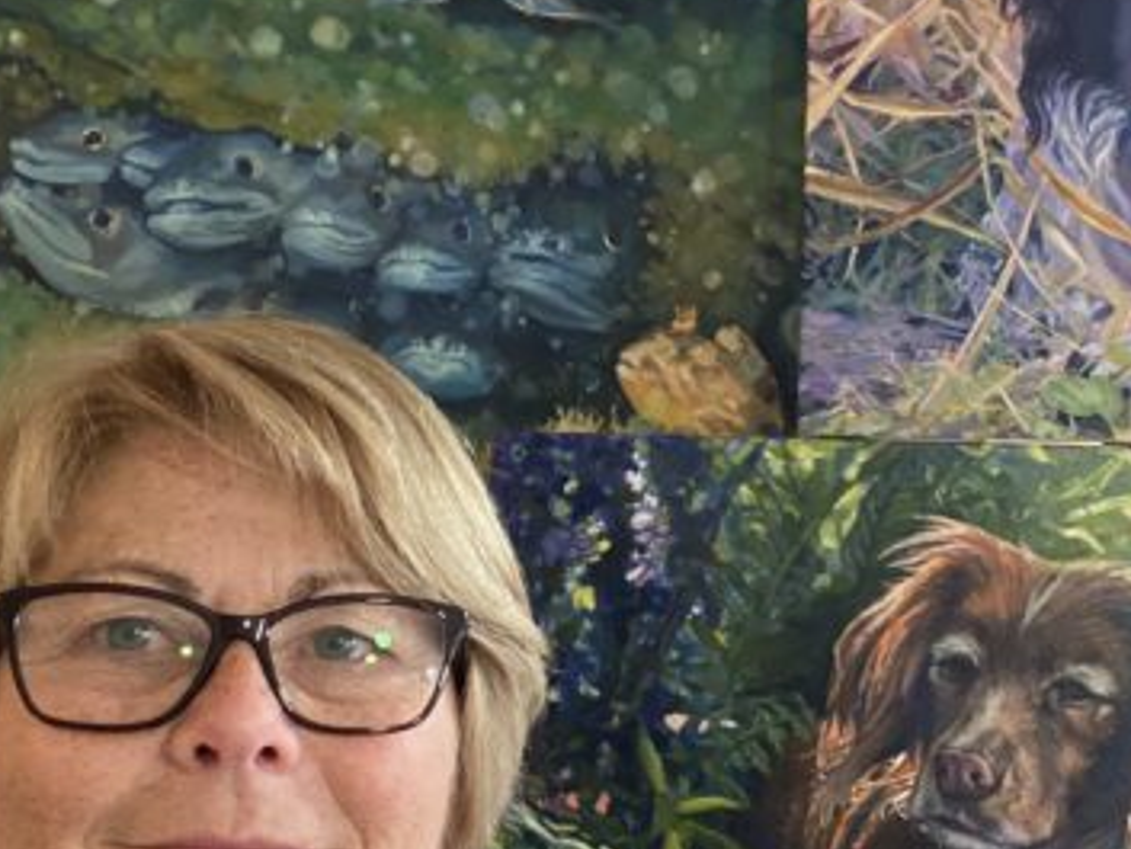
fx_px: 1634
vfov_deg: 29.1
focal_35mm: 50
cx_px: 724
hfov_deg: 37.9
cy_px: 465
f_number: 2.2
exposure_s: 1/57
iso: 400
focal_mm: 2.71
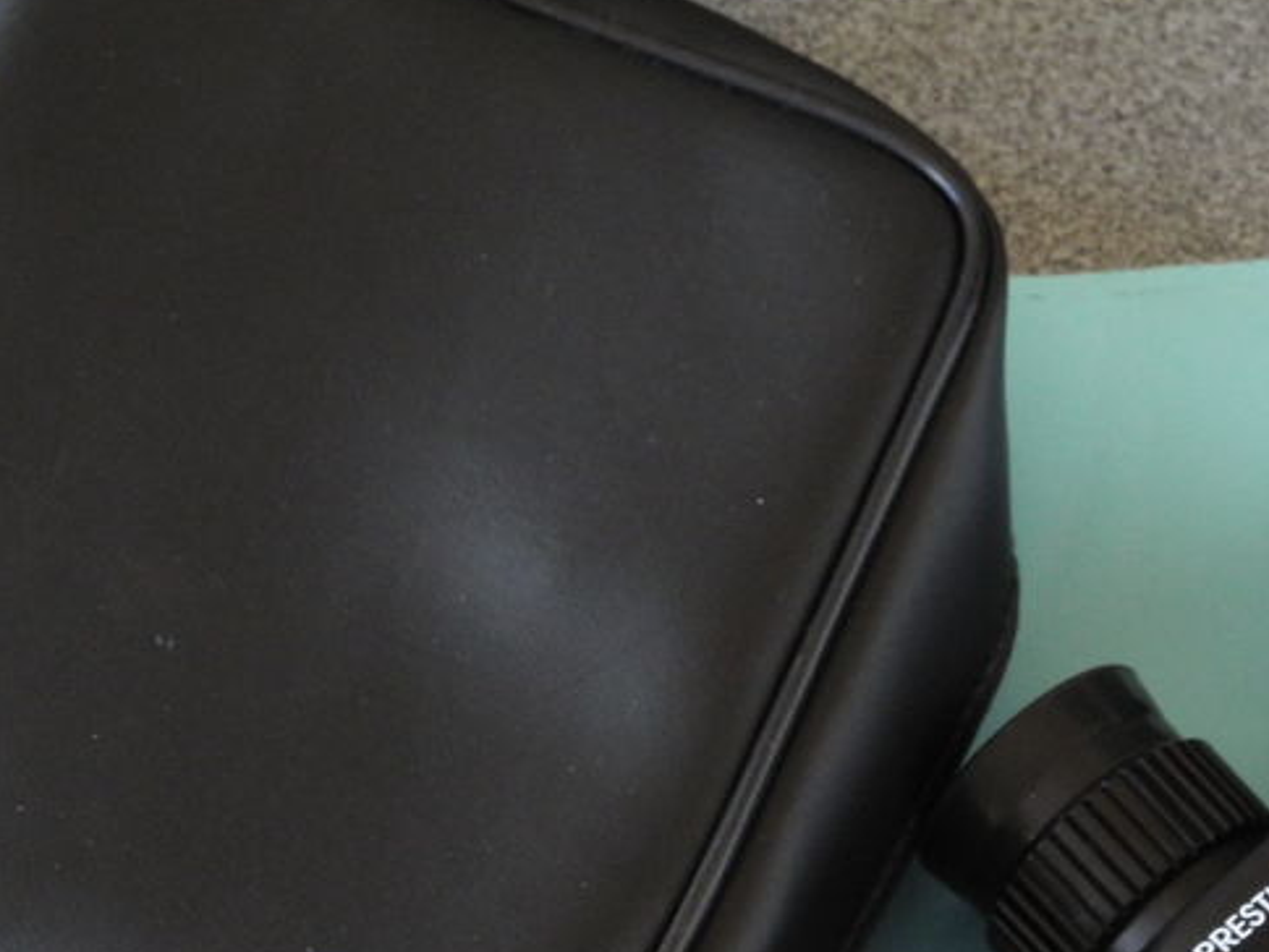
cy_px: 962
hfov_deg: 18.8
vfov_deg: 14.1
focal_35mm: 103
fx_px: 3777
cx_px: 1070
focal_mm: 10.7
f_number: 3.5
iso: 400
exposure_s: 1/24
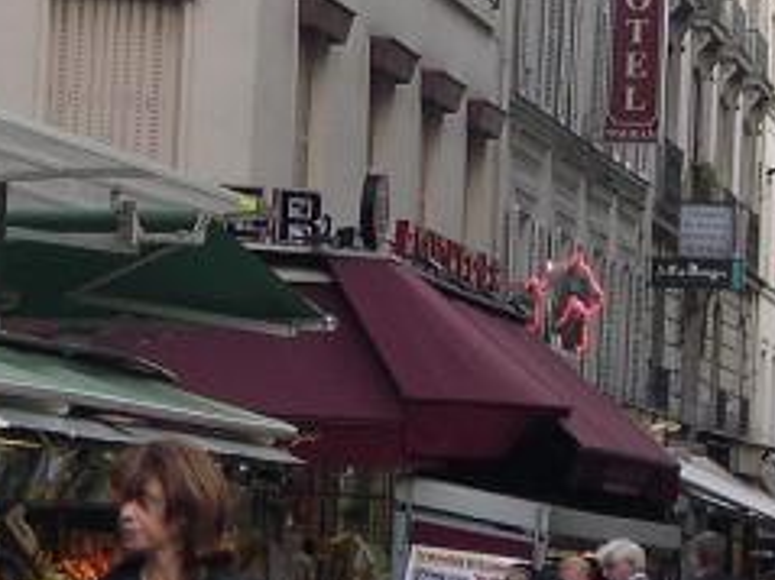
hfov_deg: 12.1
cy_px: 292
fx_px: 3647
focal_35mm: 163
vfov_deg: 9.1
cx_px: 266
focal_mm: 8
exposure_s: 1/288
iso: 100
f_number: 2.8
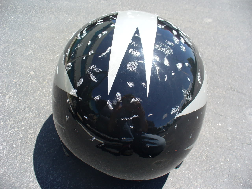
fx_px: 269
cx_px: 126
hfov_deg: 50.1
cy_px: 94
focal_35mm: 37
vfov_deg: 38.7
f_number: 5.6
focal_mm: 6.1
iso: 80
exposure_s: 1/160
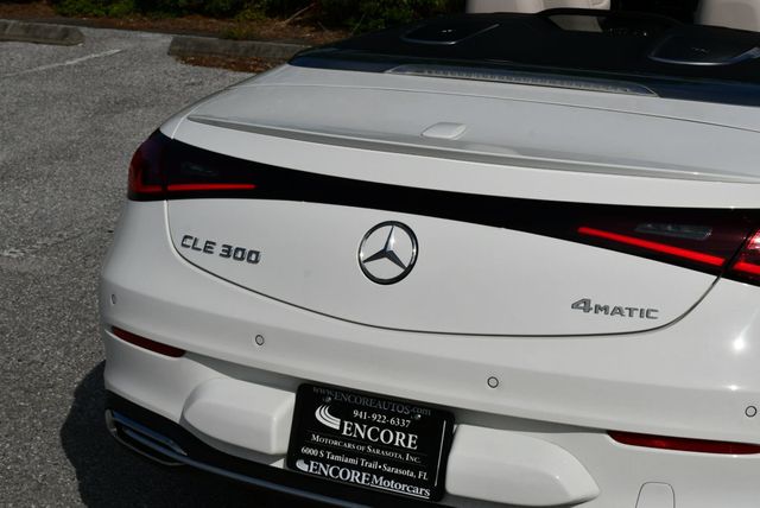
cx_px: 380
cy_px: 254
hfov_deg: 28.8
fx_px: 1479
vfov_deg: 19.5
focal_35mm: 70
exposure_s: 1/640
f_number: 13
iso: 100
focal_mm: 35
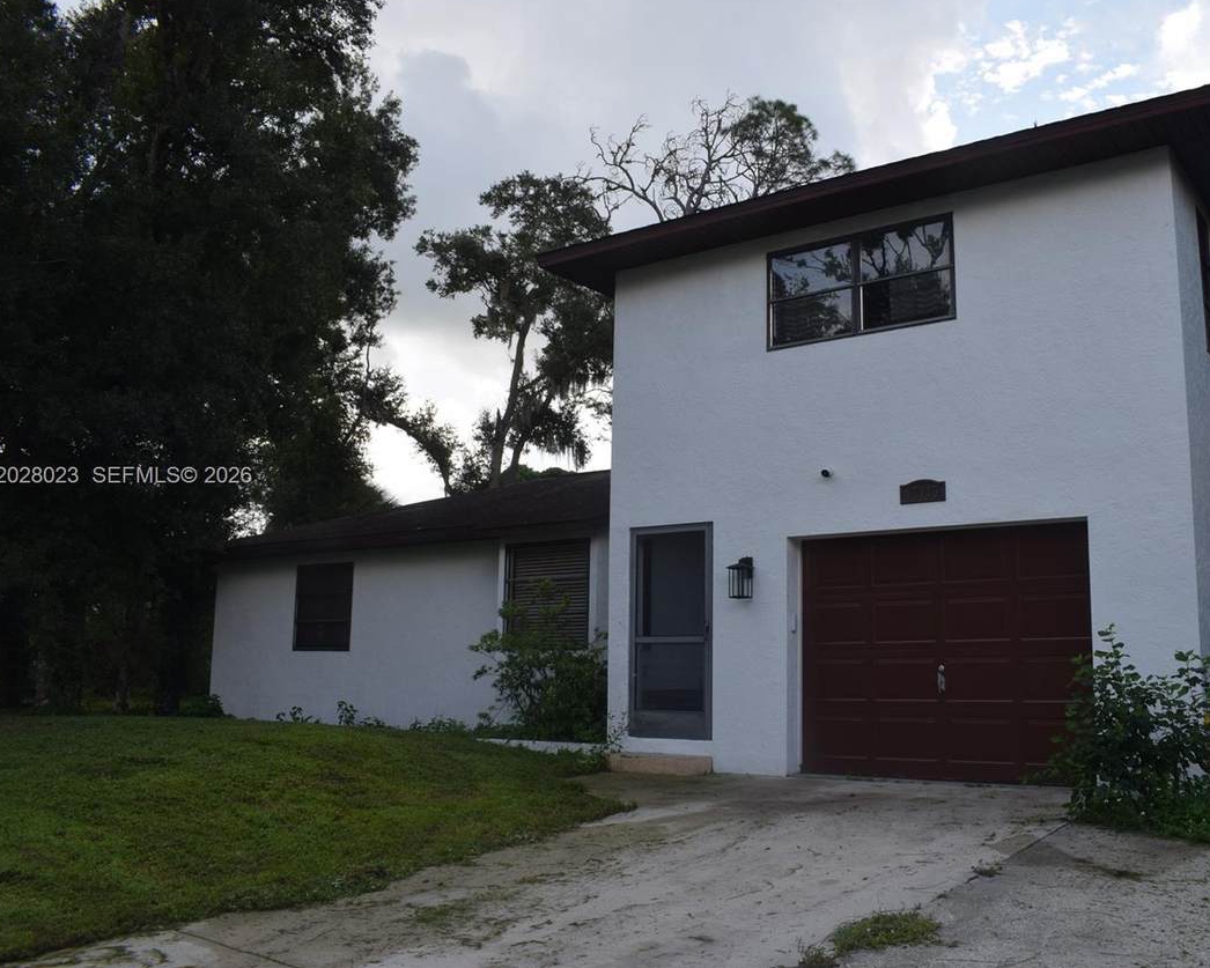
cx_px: 704
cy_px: 477
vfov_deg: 47.1
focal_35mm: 31
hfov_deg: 56.9
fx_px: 1110
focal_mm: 18
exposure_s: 1/320
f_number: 9
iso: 200
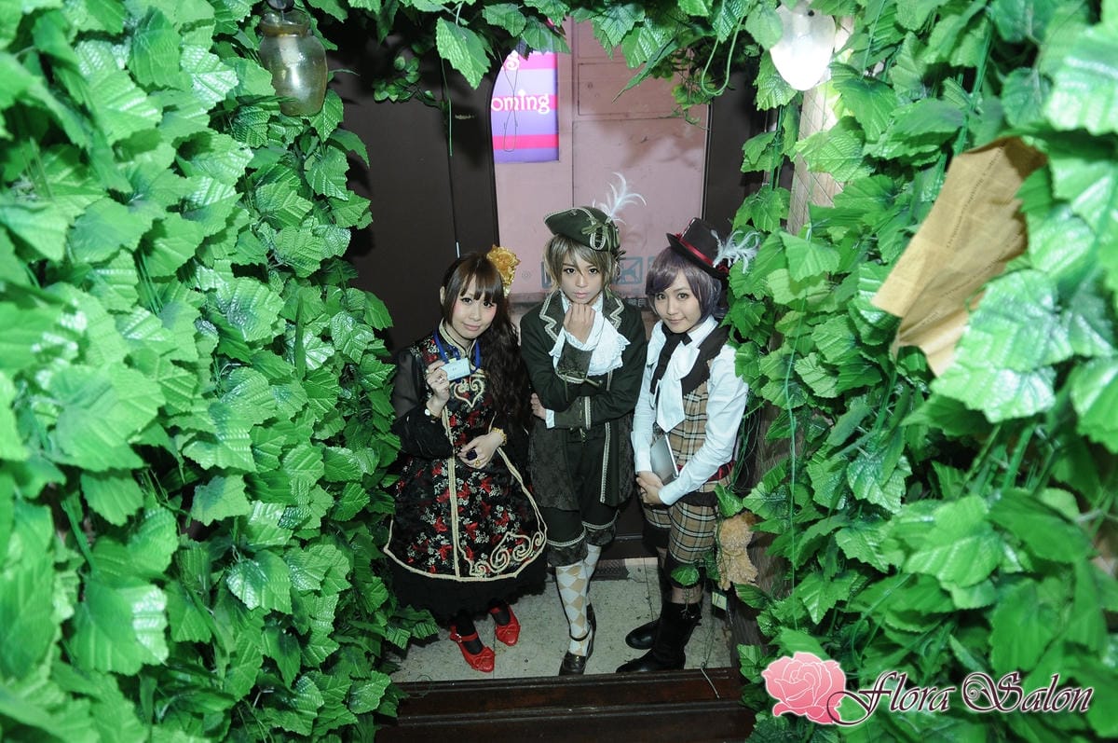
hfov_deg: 62.0
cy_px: 372
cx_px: 559
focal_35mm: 30
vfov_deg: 43.5
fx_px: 931
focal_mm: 20
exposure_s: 1/60
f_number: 2.8
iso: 400
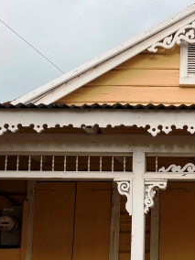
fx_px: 413
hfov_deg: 25.3
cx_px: 195
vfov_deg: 34.0
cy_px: 206
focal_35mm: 55
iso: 32
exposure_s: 1/458
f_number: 1.8
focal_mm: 4.25
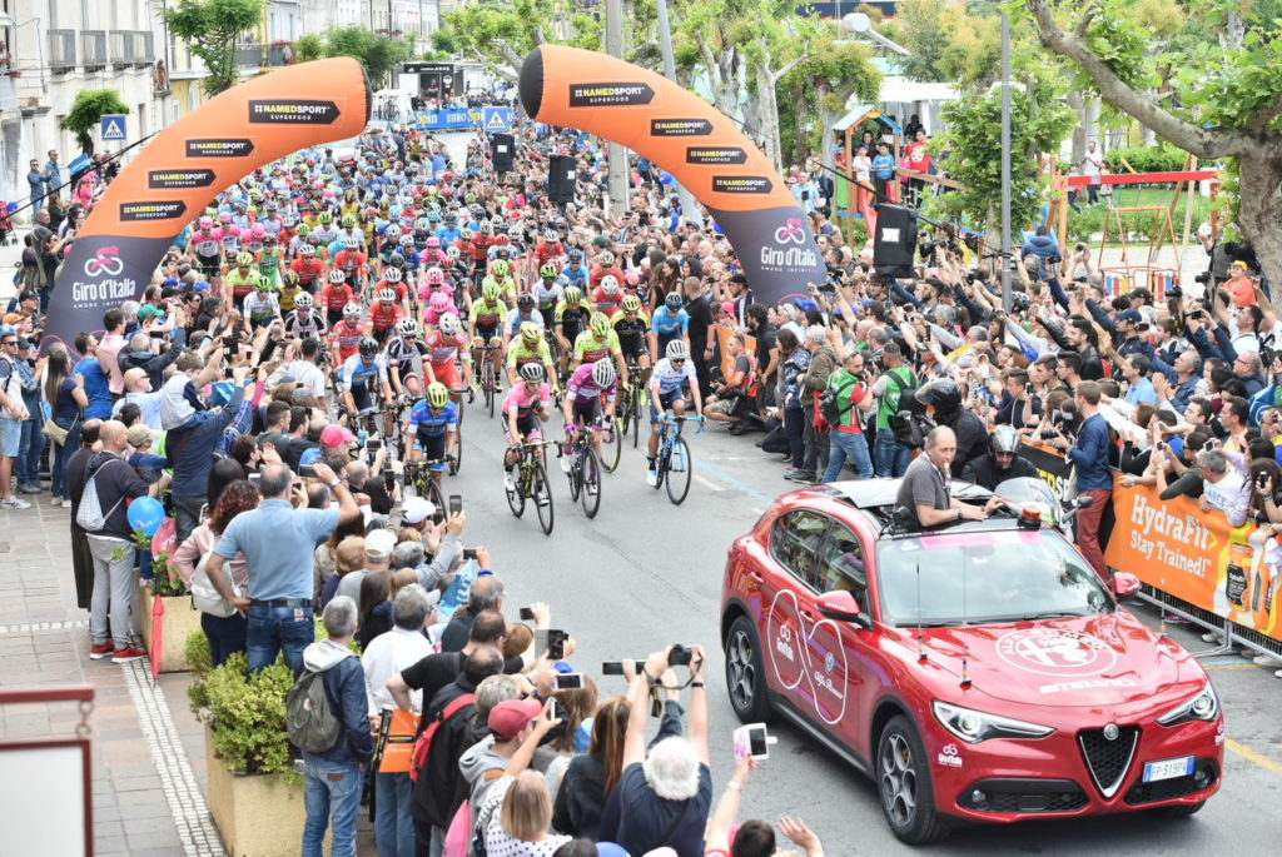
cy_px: 428
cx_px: 641
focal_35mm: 70
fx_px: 2495
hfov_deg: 28.8
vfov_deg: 19.5
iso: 1000
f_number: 5.6
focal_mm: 70
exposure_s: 1/2000
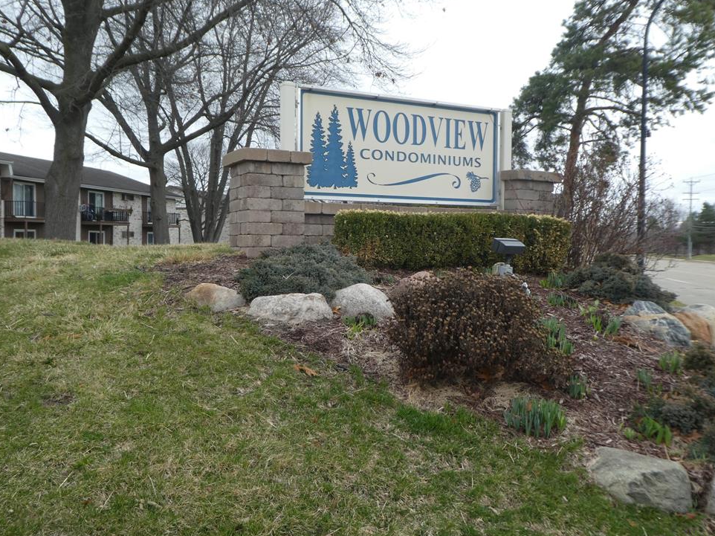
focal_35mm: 33
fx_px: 681
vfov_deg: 42.9
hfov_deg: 55.4
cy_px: 268
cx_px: 353
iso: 80
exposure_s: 1/160
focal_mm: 5.4
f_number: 3.5
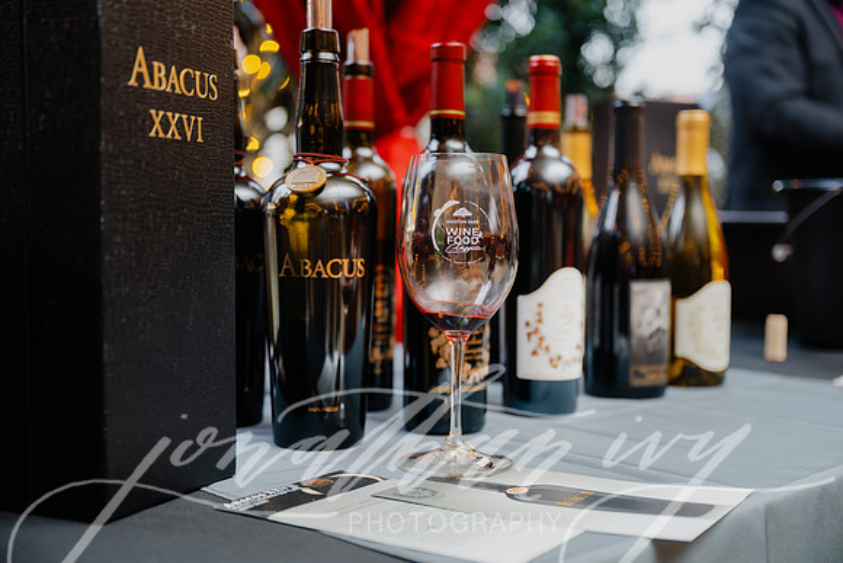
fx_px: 1077
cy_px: 282
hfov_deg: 42.7
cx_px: 422
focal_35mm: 46
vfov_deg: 29.3
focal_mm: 46
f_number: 2.8
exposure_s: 1/125
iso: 1250
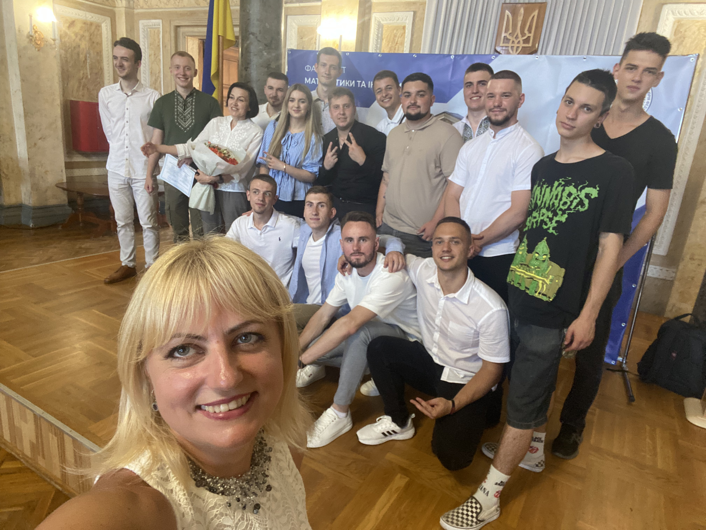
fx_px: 469
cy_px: 265
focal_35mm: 23
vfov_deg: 58.9
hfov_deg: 73.9
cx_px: 353
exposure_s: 1/25
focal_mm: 2.71
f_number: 2.2
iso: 320
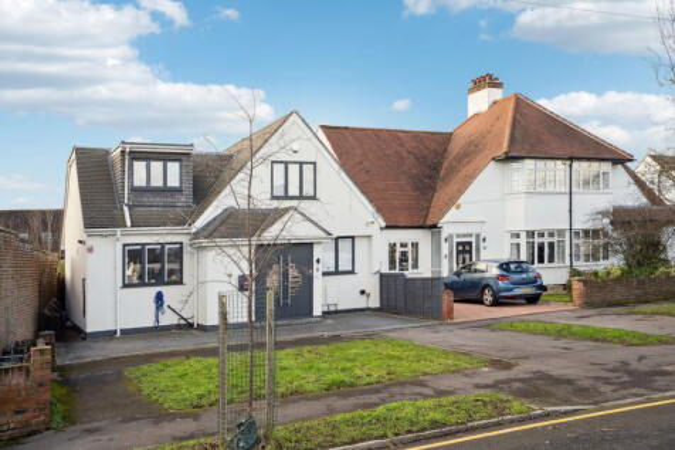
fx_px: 656
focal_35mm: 35
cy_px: 225
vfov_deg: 37.8
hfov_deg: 54.5
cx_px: 338
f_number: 5
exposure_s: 1/160
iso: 320
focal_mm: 35
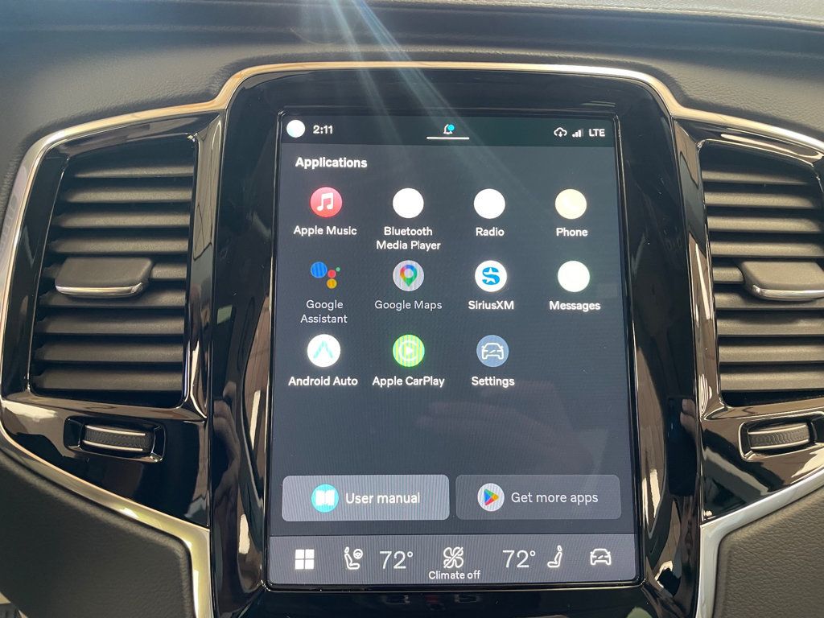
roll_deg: -1.3
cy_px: 309
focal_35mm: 26
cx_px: 412
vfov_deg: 53.1
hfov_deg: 67.3
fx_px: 619
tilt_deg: -27.1
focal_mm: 4.2
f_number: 1.6
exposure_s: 1/60
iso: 160
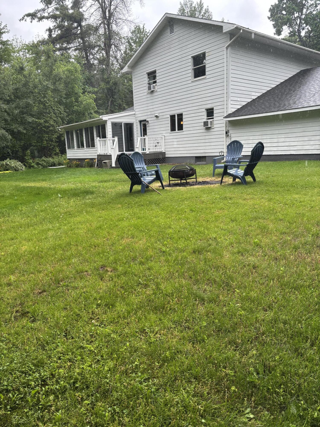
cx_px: 160
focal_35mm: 26
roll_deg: +1.3
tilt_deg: -8.5
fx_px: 320
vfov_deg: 67.3
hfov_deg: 53.1
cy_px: 214
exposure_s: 1/604
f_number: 1.6
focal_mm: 5.96
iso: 50
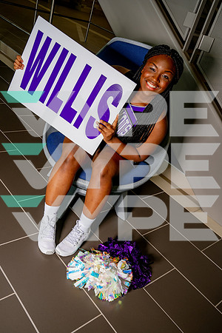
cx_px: 111
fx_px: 305
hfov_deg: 40.0
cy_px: 166
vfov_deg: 57.2
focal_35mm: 33
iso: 250
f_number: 8
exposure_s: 1/125
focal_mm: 33
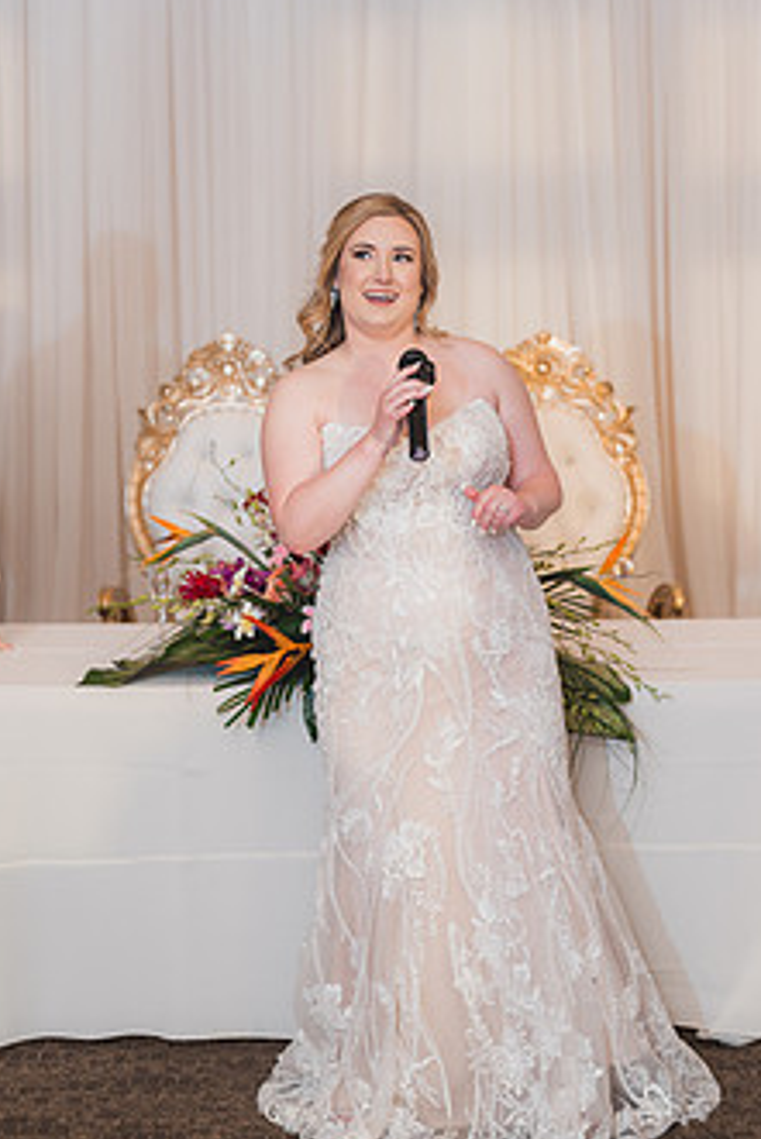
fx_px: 2154
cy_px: 537
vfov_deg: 29.6
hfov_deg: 20.0
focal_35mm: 68
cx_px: 379
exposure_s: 1/250
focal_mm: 50
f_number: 1.8
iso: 125
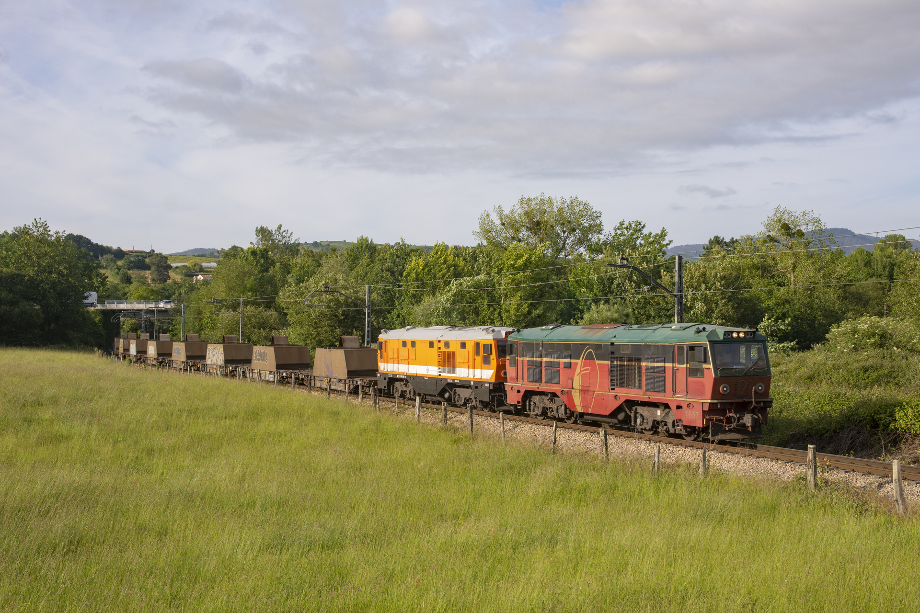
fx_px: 1150
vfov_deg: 29.9
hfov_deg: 43.6
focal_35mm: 45
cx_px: 460
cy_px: 306
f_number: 6.3
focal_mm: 30
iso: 200
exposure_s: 1/500
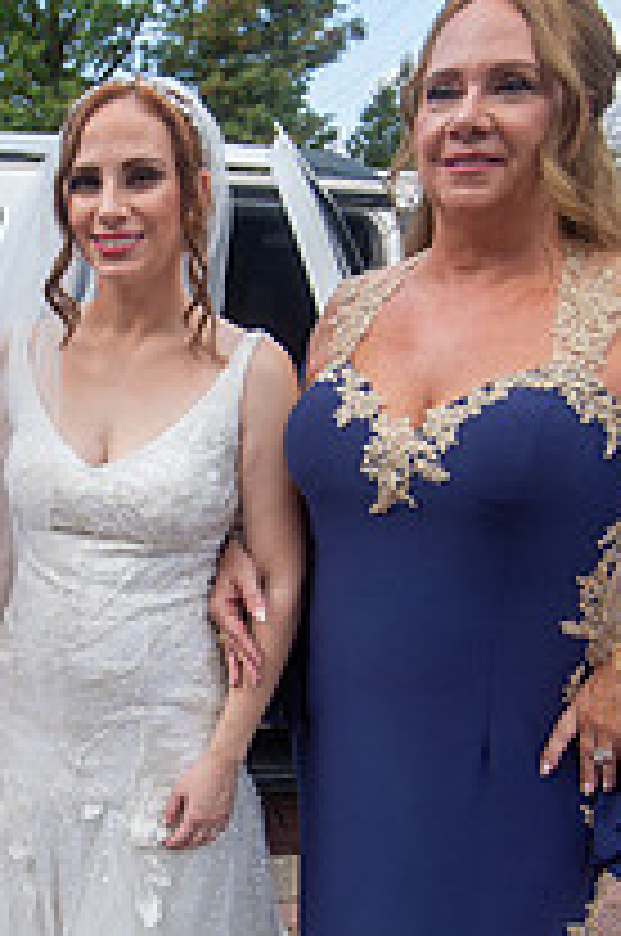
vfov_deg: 49.2
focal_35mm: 39
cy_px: 572
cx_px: 97
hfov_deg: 32.8
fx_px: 1012
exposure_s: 1/1250
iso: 400
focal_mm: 18
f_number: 4
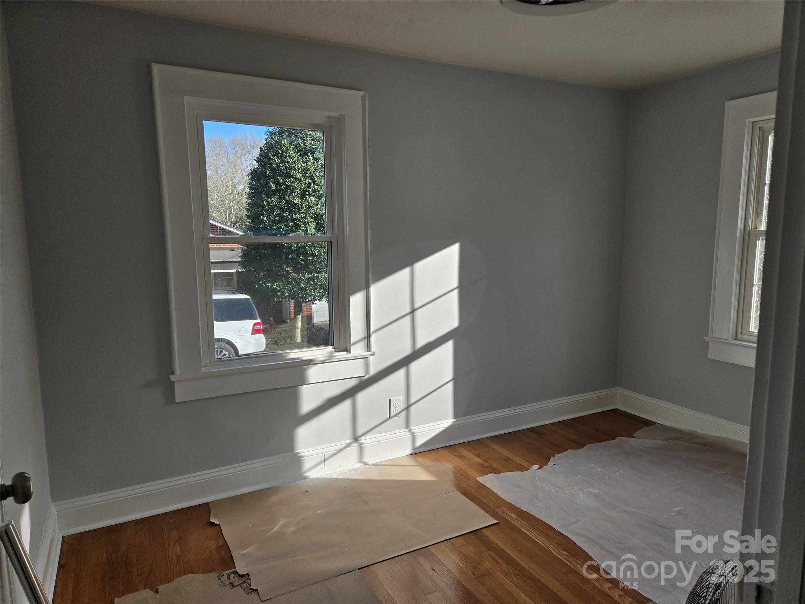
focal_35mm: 23
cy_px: 302
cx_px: 402
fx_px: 535
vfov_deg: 58.9
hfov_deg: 73.9
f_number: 1.8
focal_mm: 5.4
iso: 80
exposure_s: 1/1199
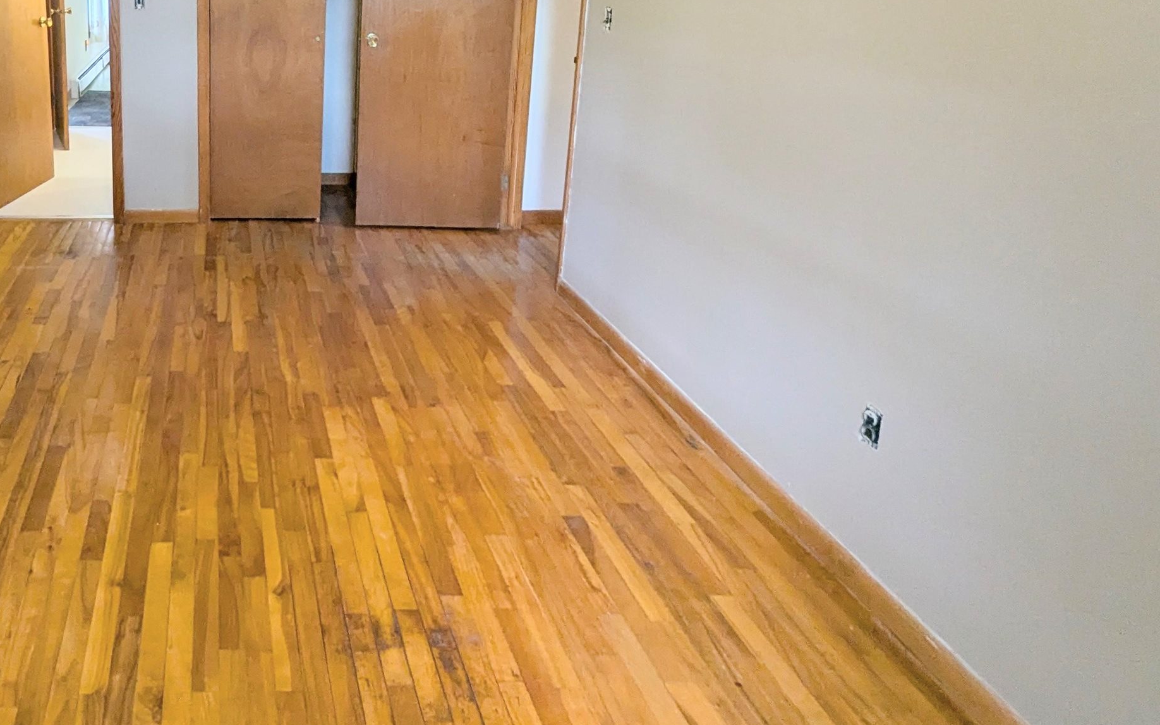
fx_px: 727
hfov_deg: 69.0
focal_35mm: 23
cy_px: 104
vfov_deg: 48.6
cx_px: 217
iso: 195
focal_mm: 1.95
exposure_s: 1/60
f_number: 2.2
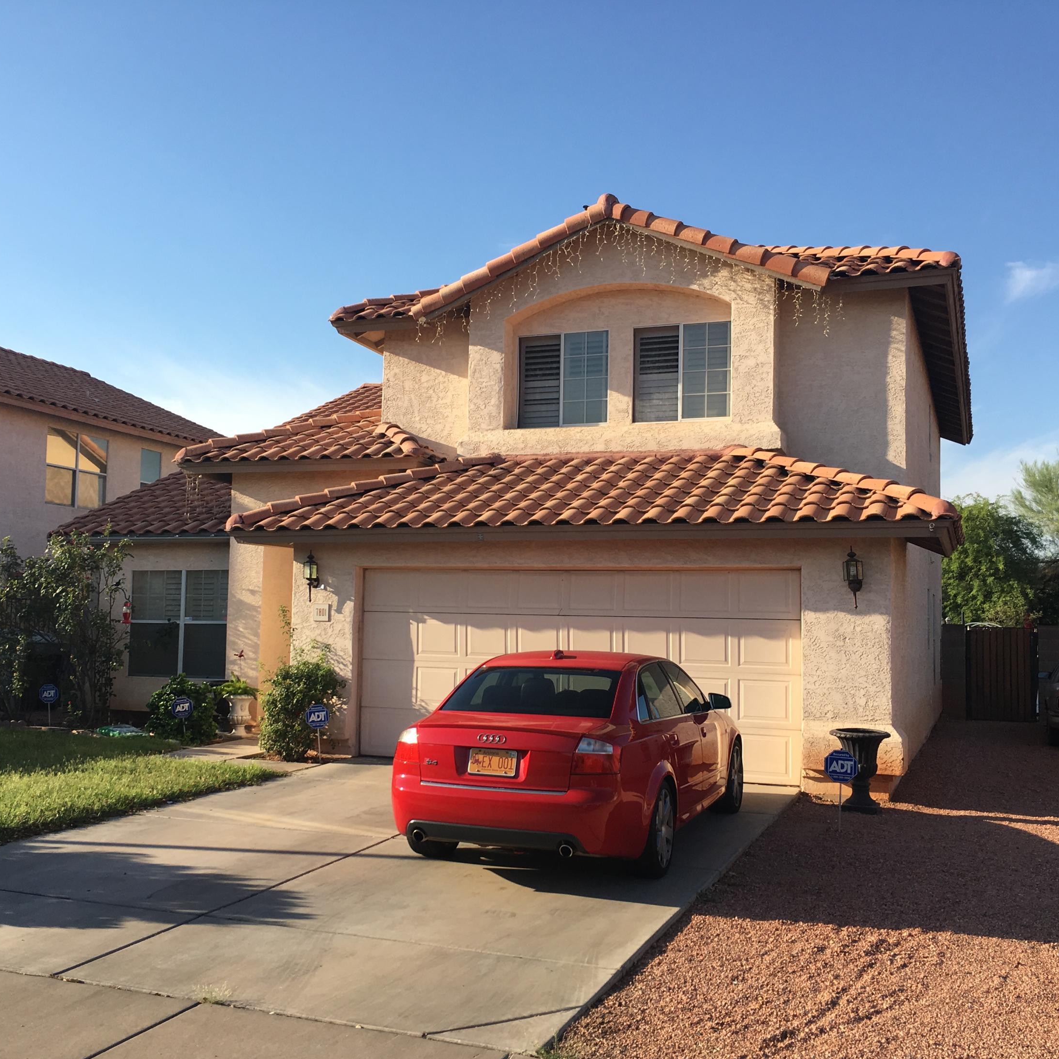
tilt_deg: +7.9
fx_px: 1211
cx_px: 462
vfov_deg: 47.2
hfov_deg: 47.1
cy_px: 540
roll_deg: -2.7
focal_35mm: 35
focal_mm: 4.15
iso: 25
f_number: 2.2
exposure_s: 1/1068
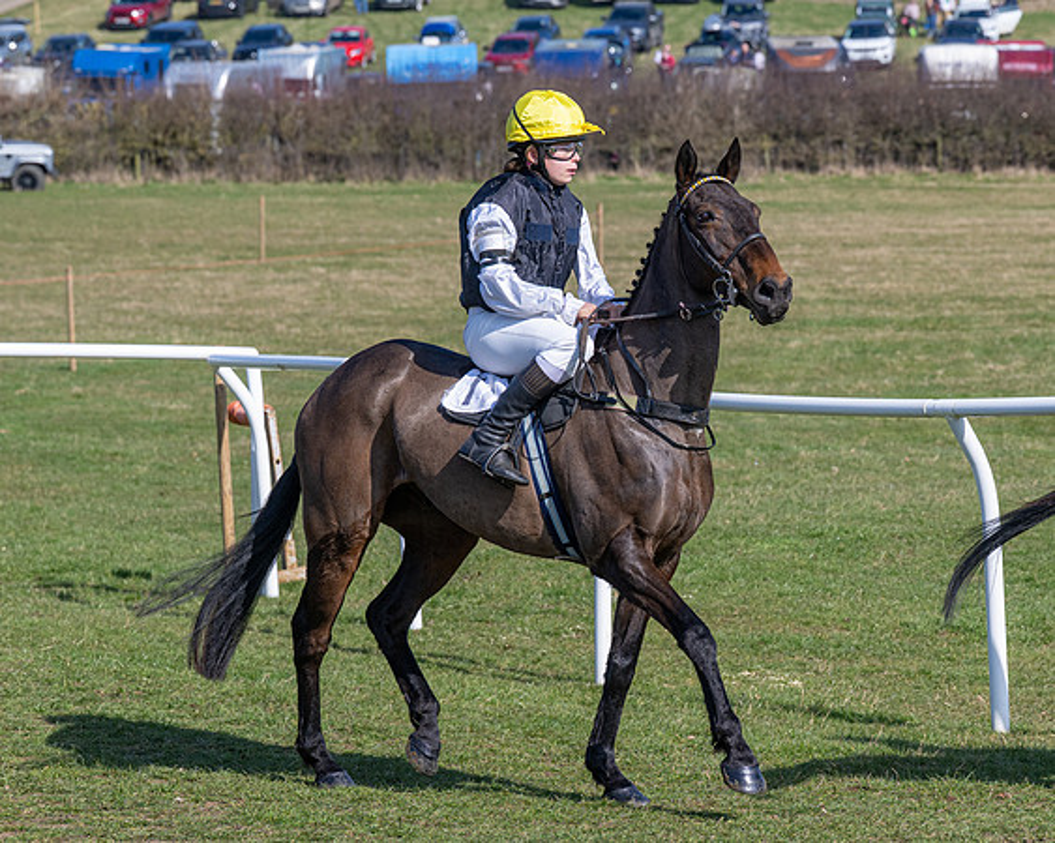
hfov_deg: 11.6
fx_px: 5172
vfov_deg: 9.3
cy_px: 422
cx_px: 634
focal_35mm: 166
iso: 200
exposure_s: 1/1600
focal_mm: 98
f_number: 5
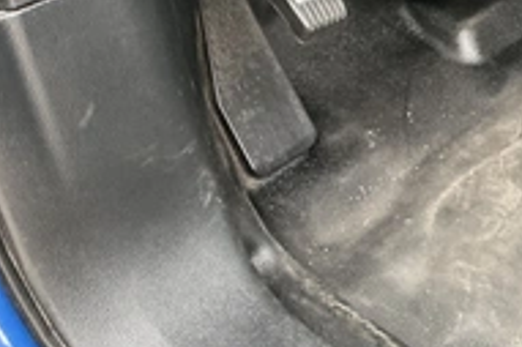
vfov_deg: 22.1
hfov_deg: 30.3
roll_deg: -5.6
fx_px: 884
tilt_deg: -39.7
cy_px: 96
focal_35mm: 61
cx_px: 536
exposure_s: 1/40
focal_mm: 3
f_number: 1.8
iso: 320
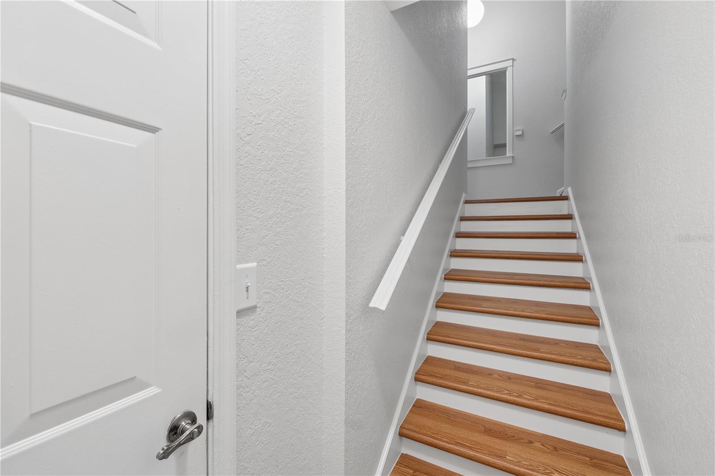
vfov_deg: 77.3
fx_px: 298
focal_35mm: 15
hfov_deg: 100.4
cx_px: 358
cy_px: 238
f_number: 8
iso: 160
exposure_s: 1/3.33
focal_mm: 10
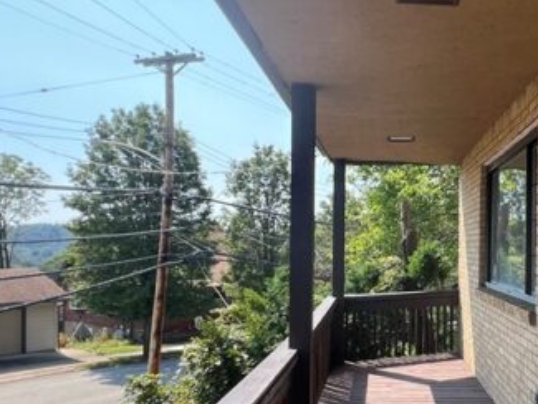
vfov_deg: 43.8
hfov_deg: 48.5
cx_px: 516
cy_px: 257
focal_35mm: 32
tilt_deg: +0.1
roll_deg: -1.8
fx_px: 498
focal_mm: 1.57
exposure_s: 1/401
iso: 32
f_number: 1.8
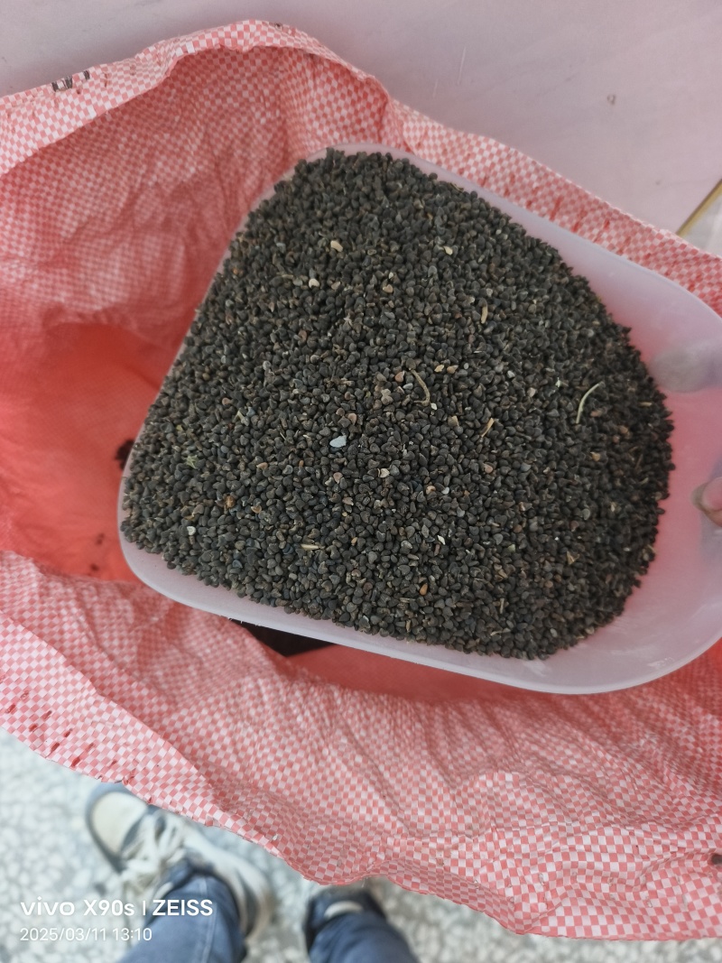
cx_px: 361
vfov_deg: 73.9
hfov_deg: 58.9
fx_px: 640
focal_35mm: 23
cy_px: 482
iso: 965
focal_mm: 5.5
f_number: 1.75
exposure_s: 1/50
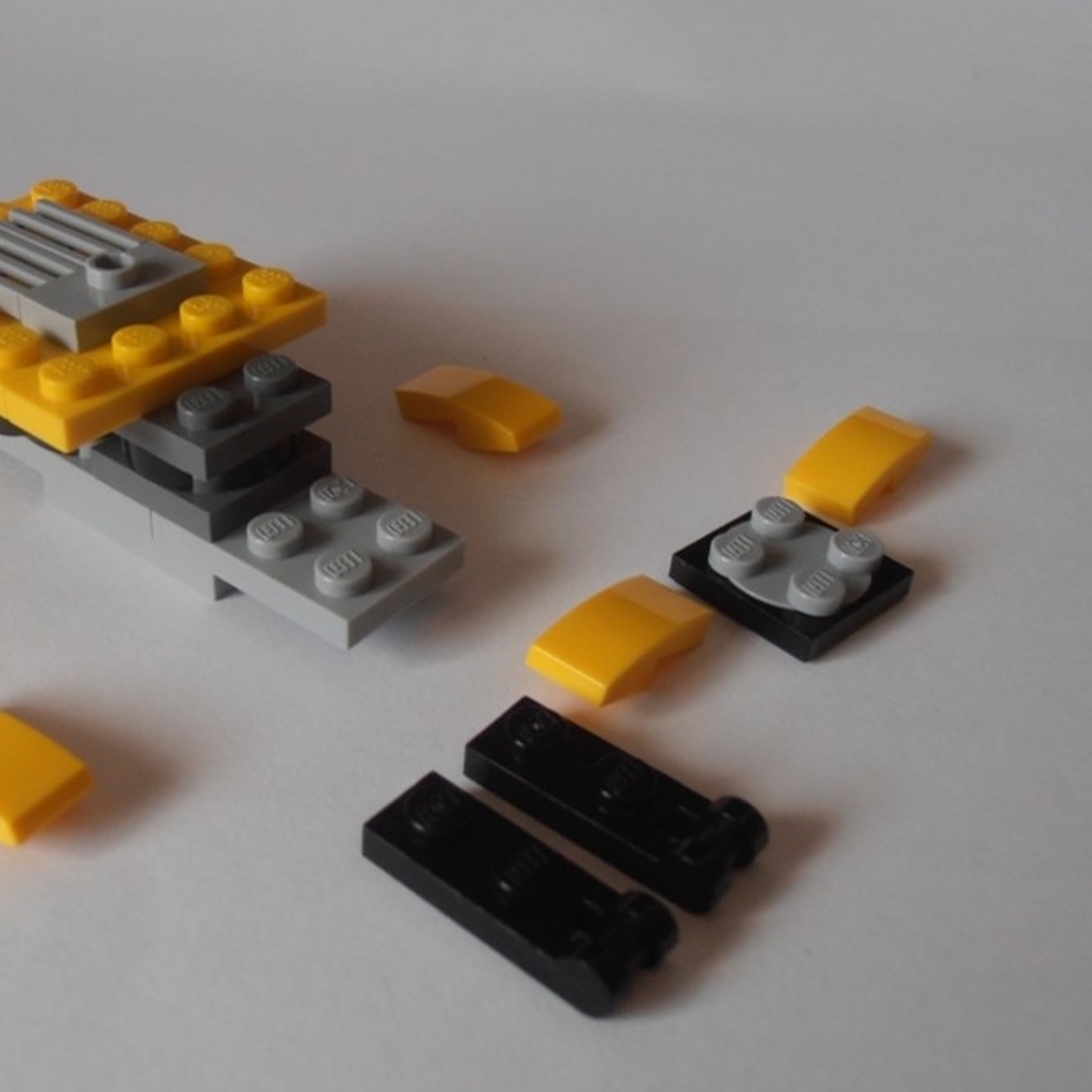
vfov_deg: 38.3
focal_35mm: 44
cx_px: 403
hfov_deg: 38.1
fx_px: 1570
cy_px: 548
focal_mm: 6.61
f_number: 3.9
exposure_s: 1/30
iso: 125
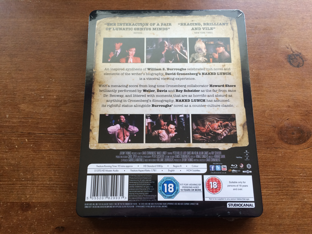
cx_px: 156
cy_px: 117
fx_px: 261
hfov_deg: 61.7
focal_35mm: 29
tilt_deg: -75.6
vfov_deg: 48.2
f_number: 2.2
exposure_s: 1/40
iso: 32
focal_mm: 4.15
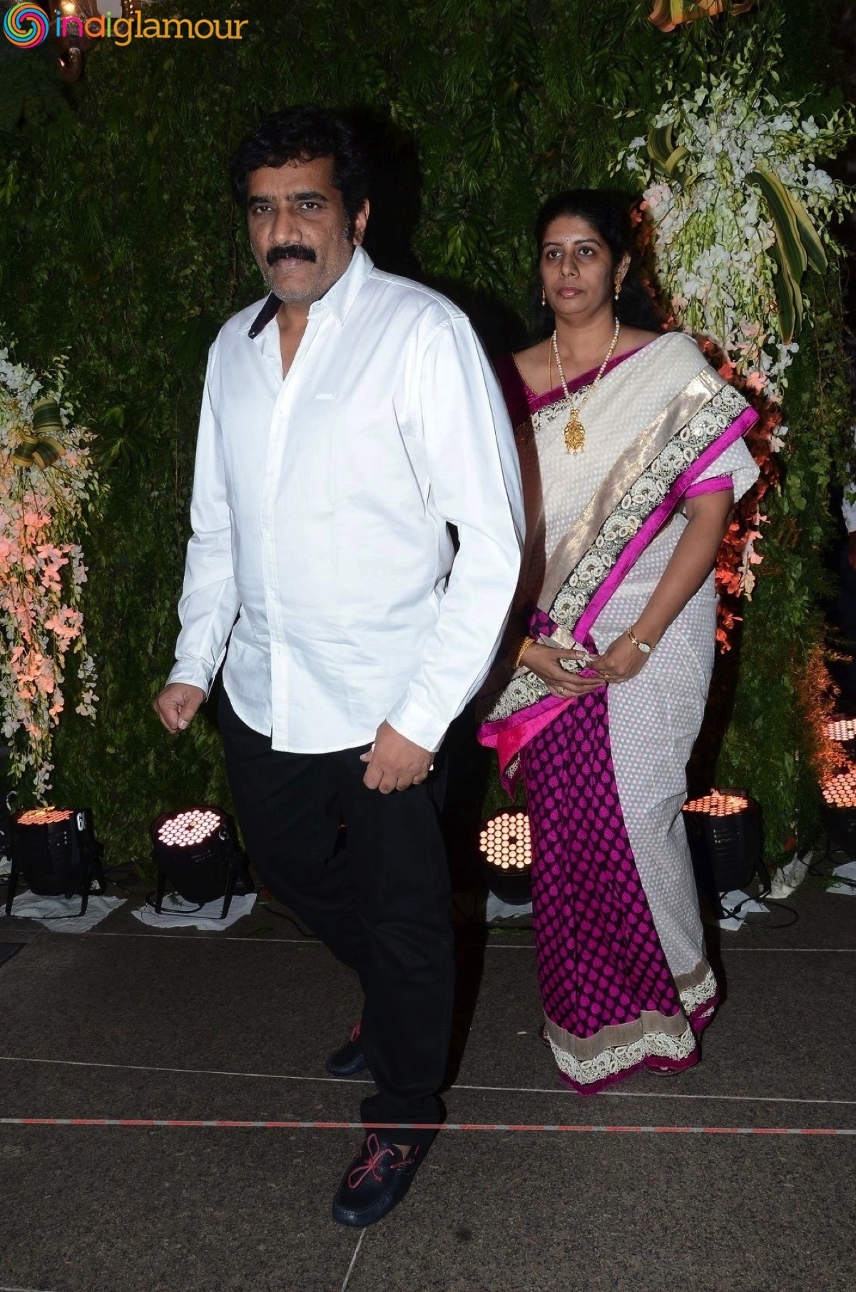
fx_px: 1128
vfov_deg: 59.6
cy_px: 646
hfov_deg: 41.6
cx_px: 428
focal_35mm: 32
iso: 500
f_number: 9
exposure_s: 1/125
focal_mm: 21
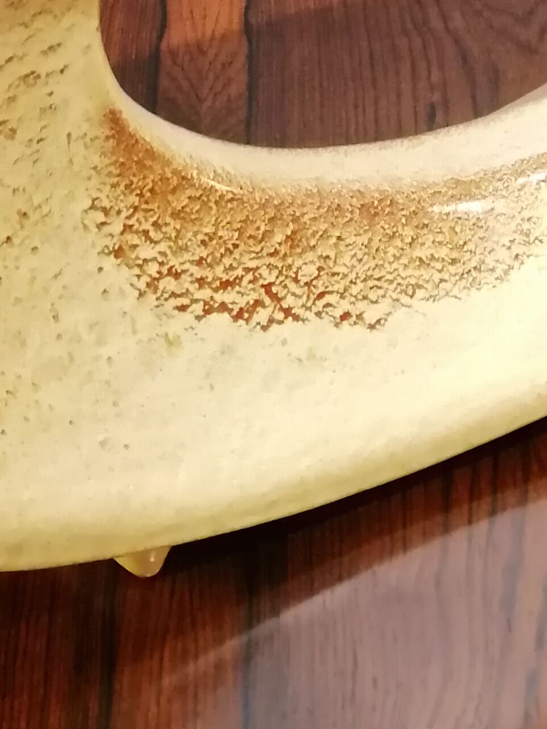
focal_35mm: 108
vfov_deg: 16.2
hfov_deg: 13.7
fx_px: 2275
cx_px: 191
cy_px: -461
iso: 400
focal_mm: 3.95
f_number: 1.8
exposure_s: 1/33.3
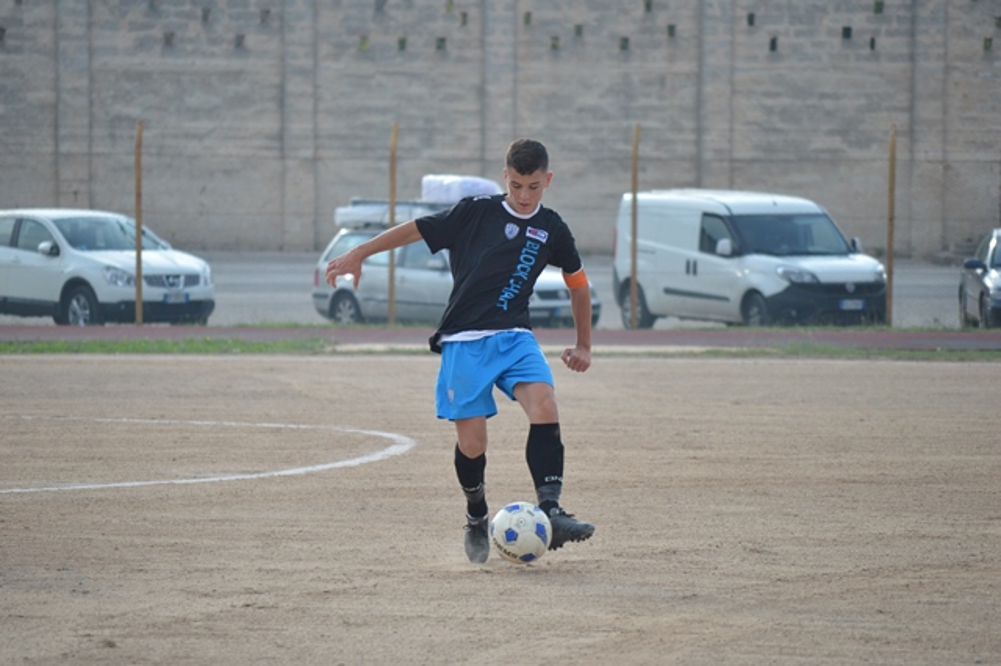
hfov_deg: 8.6
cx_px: 500
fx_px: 6670
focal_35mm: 240
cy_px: 333
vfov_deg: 5.7
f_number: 5.3
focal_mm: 160
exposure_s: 1/1250
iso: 400
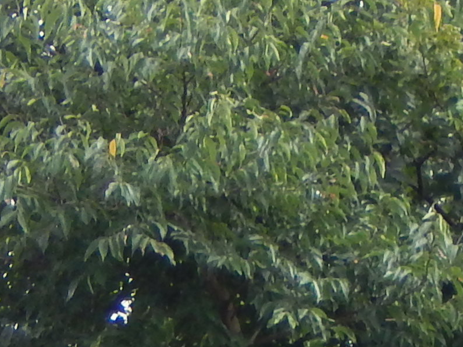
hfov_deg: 1.5
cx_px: 1062
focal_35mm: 1354
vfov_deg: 1.1
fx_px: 18110
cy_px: 933
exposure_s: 1/250
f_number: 5.6
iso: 140
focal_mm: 41.7
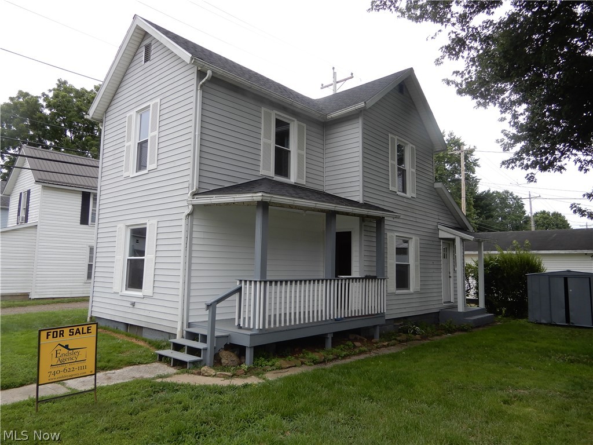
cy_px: 222
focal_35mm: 24
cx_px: 296
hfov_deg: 71.6
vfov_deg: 56.8
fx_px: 411
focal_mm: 4.3
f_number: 3.4
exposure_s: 1/500
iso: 80
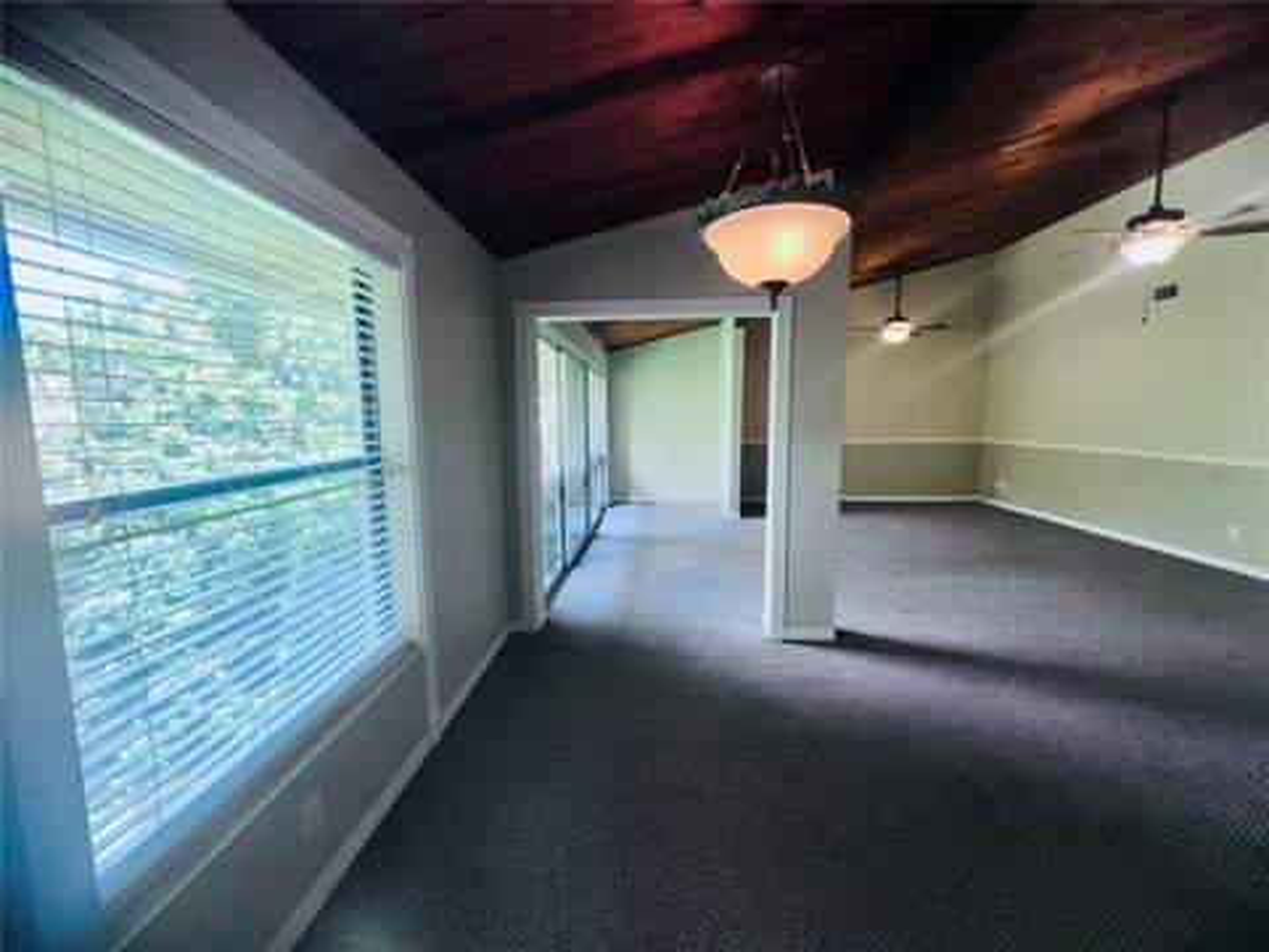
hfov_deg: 102.1
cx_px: 634
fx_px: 513
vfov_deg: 85.7
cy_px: 476
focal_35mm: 14
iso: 64
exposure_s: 1/122
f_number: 2.2
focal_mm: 2.22
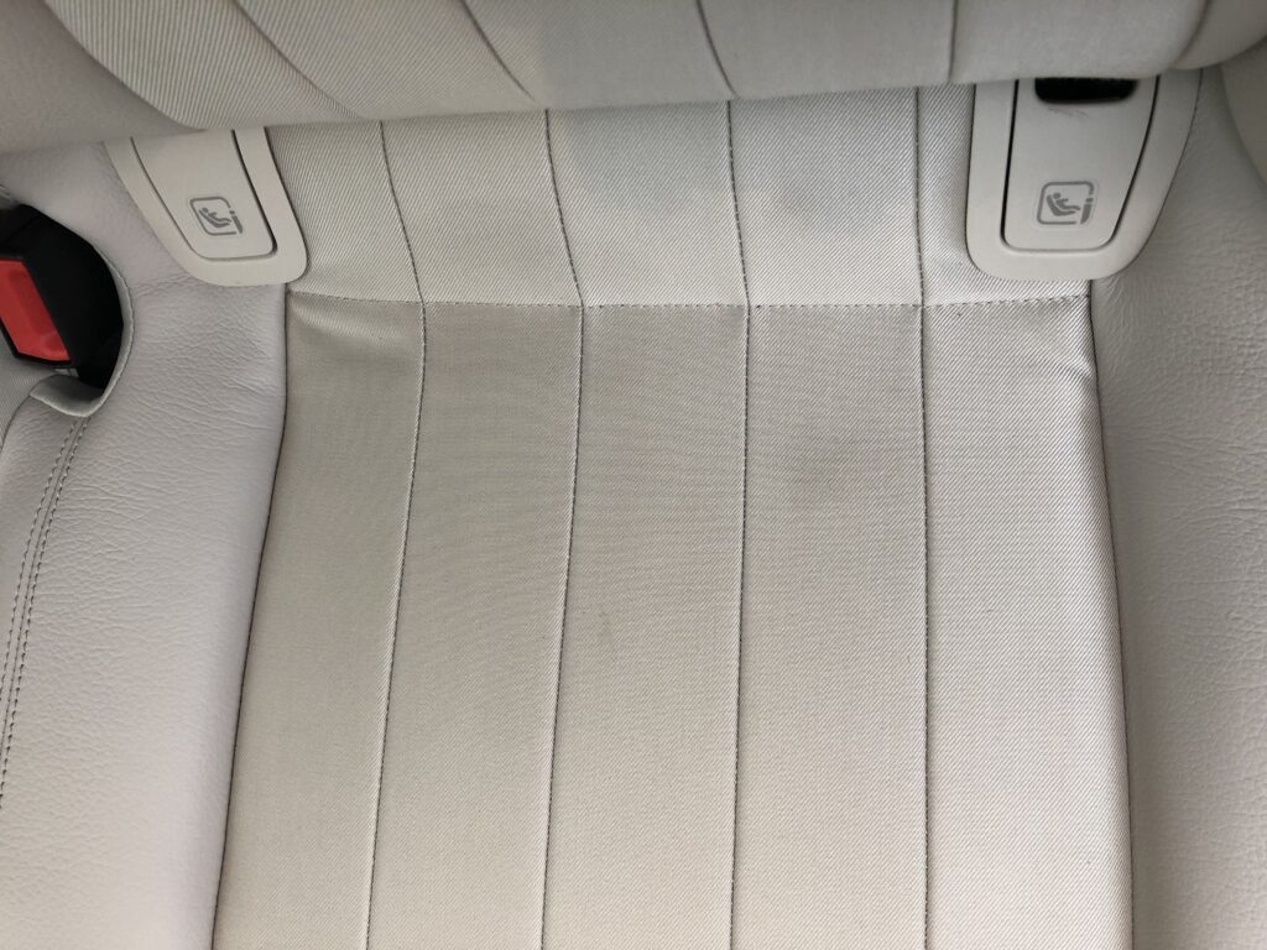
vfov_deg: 49.7
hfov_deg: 63.4
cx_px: 634
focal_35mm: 28
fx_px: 1025
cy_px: 475
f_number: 1.8
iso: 40
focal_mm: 4
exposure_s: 1/27
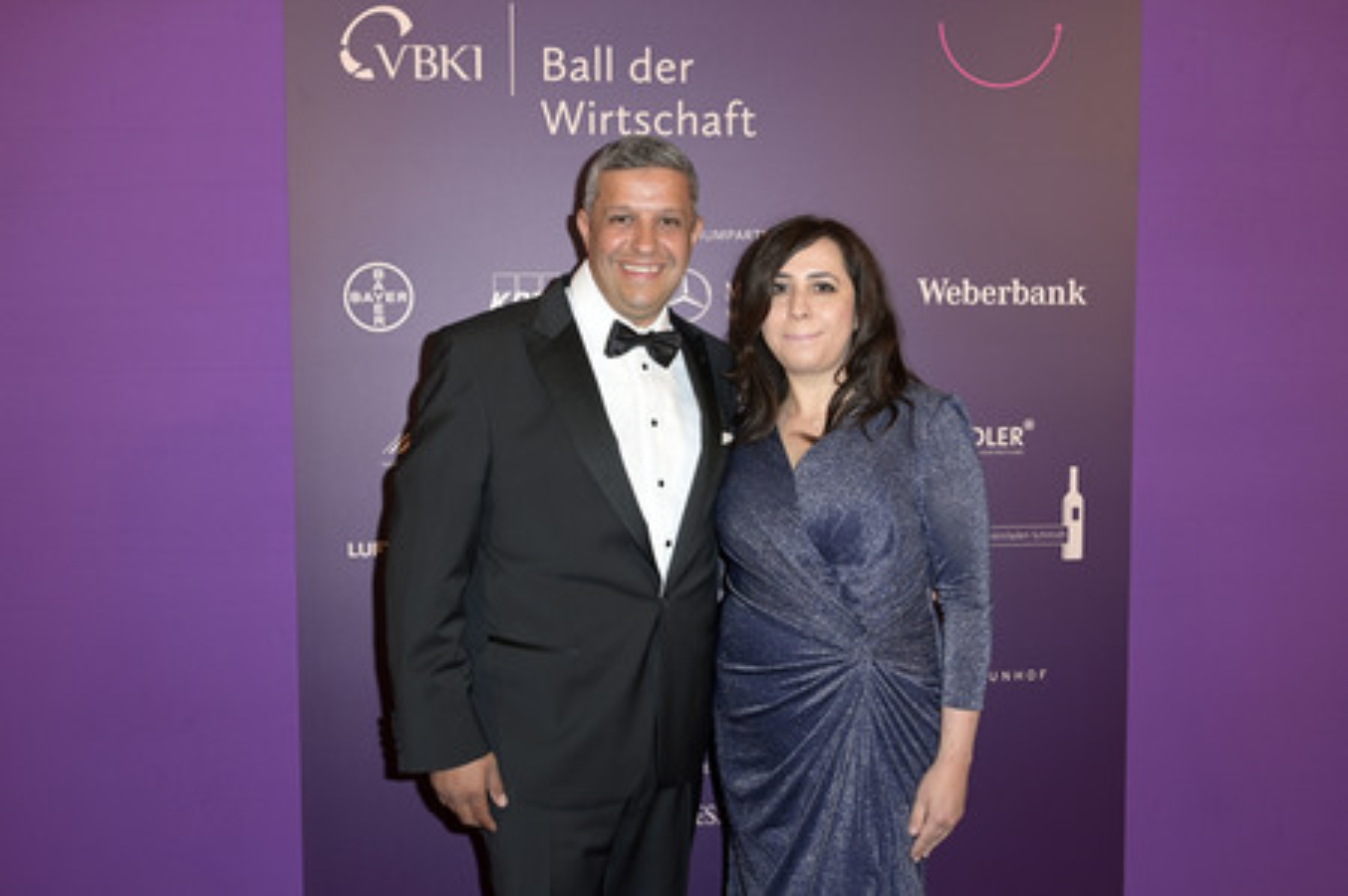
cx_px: 674
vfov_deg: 41.1
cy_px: 448
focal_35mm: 32
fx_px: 1197
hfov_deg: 58.8
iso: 640
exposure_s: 1/250
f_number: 5.6
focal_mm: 32
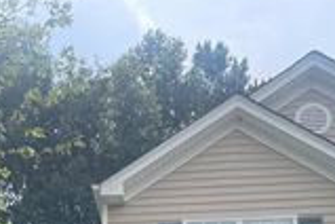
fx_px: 791
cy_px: 381
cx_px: 112
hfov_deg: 23.8
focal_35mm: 85
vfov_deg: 14.5
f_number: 1.6
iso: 32
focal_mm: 4.2
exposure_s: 1/2212
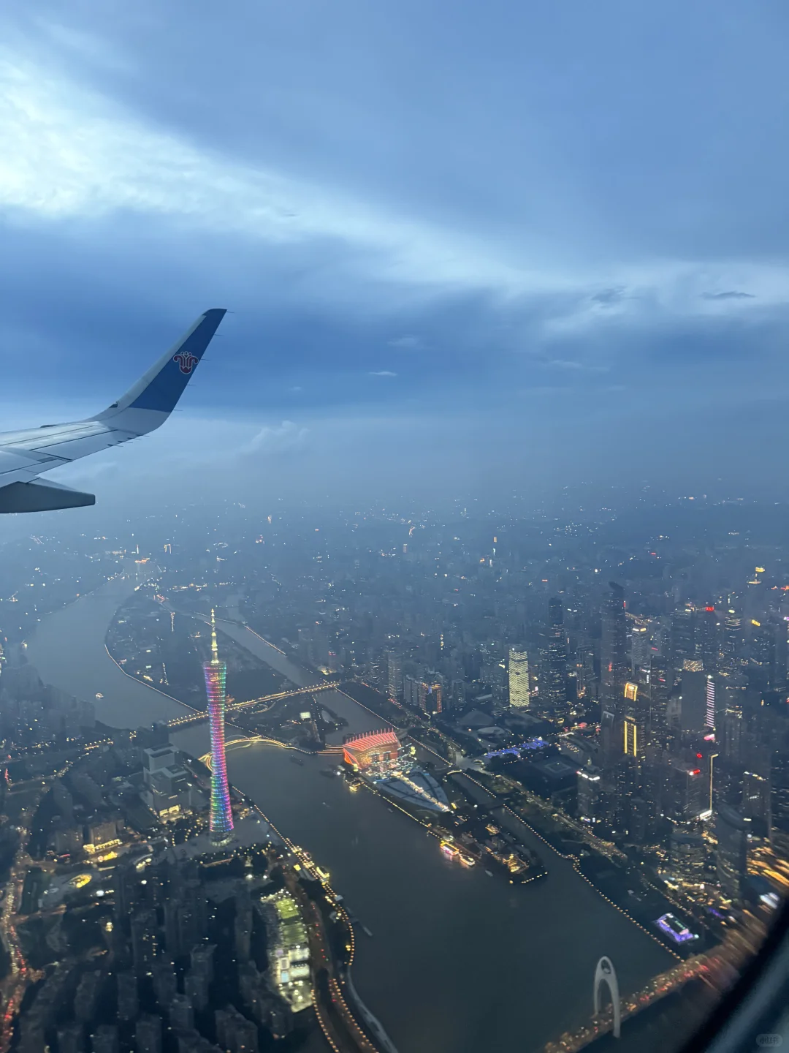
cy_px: 526
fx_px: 729
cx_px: 394
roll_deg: +1.1
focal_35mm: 24
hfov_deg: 56.8
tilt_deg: -5.4
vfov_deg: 71.6
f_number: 1.78
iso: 800
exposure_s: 1/41
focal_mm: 6.76
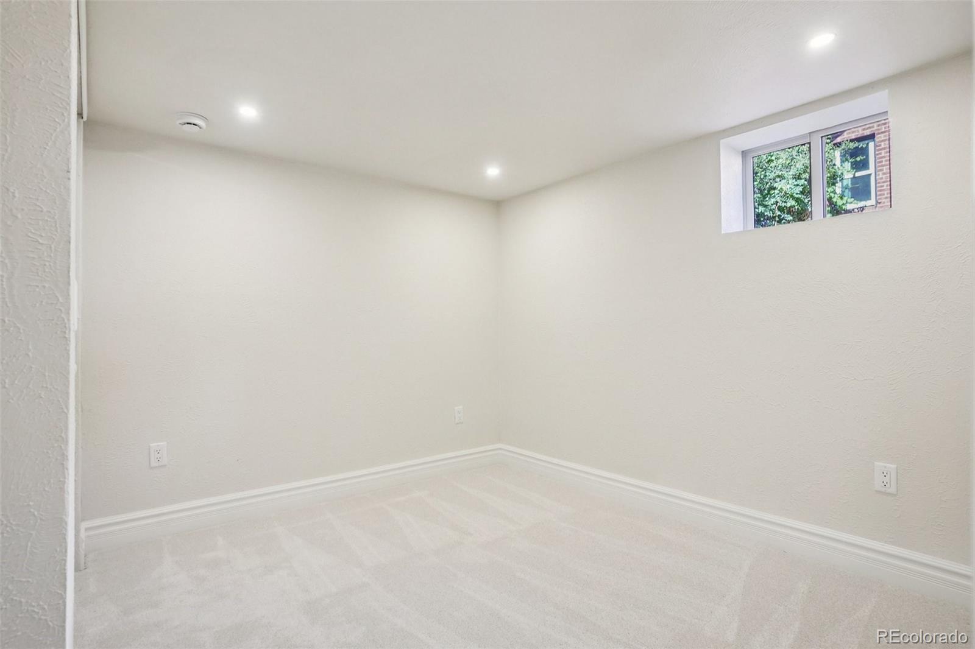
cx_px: 488
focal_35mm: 18
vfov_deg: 67.4
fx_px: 487
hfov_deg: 90.0
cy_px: 324
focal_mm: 12
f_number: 8
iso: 400
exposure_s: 1/25
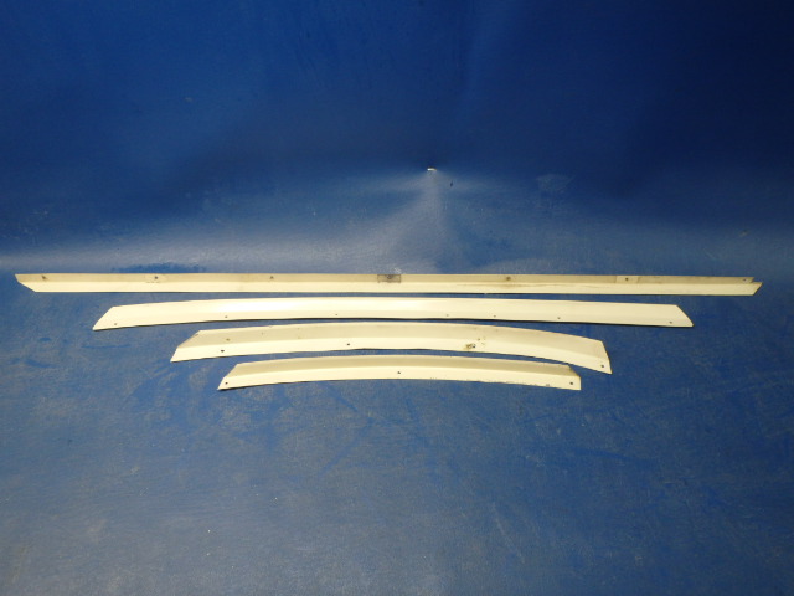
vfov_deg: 49.7
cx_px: 397
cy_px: 298
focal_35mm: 28
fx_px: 642
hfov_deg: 63.4
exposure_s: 1/40
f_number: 3.9
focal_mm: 5
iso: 200
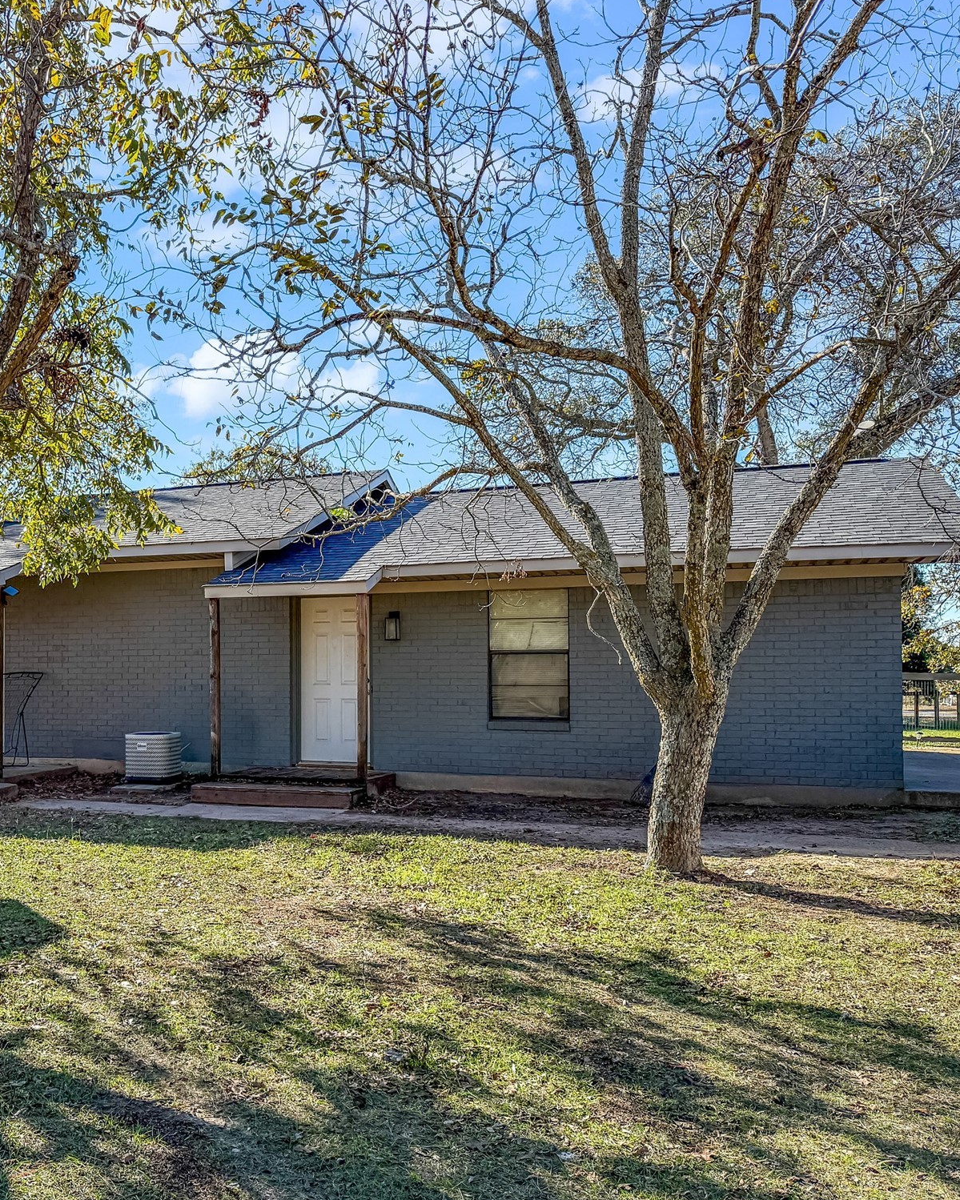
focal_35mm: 32
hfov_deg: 44.0
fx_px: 1137
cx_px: 217
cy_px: 593
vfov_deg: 55.7
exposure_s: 1/2700
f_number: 1.8
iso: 100
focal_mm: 6.76
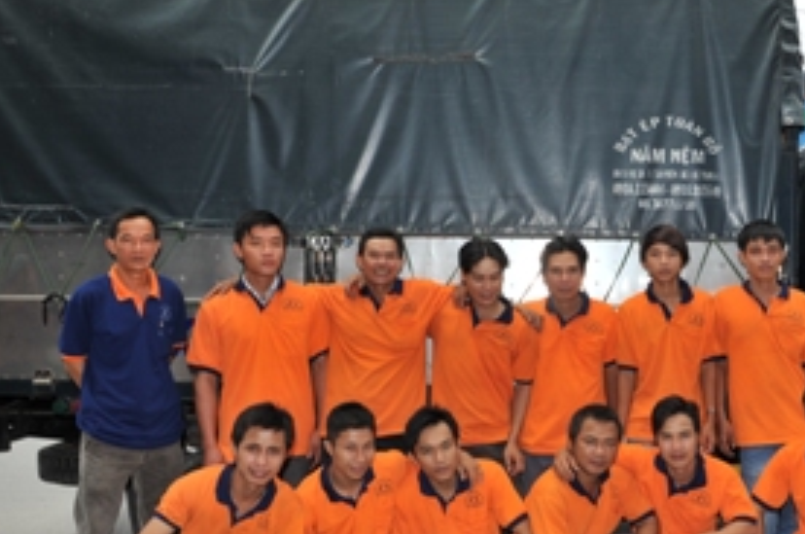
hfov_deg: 48.5
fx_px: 871
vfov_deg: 34.0
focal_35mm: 39
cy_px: 324
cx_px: 560
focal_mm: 24
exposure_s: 1/160
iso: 200
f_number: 11
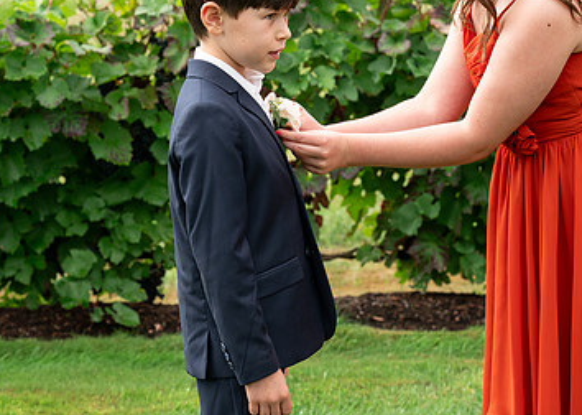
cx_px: 316
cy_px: 107
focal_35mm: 117
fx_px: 1932
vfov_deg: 12.2
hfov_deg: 17.1
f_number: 4.5
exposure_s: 1/400
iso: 250
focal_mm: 61
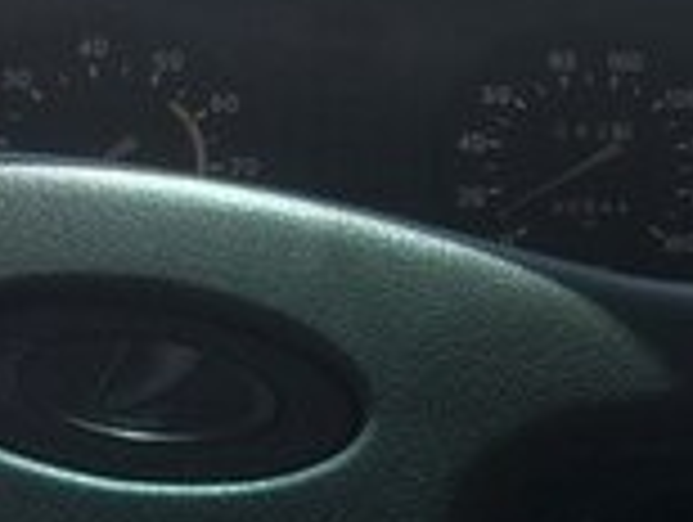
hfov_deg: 14.0
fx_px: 2486
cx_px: 1256
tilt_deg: -22.9
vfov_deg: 12.0
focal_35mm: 124
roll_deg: -3.6
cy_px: 326
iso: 32
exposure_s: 1/554
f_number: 2.2
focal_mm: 4.15
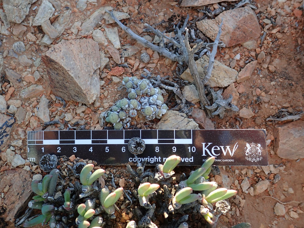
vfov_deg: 46.8
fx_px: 263
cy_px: 114
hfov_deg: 60.0
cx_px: 152
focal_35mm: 30
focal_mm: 5.5
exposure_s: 1/125
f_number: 2.3
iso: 100
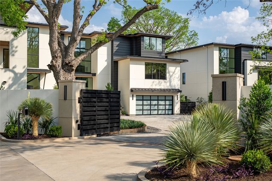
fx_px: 337
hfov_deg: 44.0
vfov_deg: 30.1
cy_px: 90
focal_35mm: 45
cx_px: 136
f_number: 7.1
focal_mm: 44.6
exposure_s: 1/1000
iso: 100
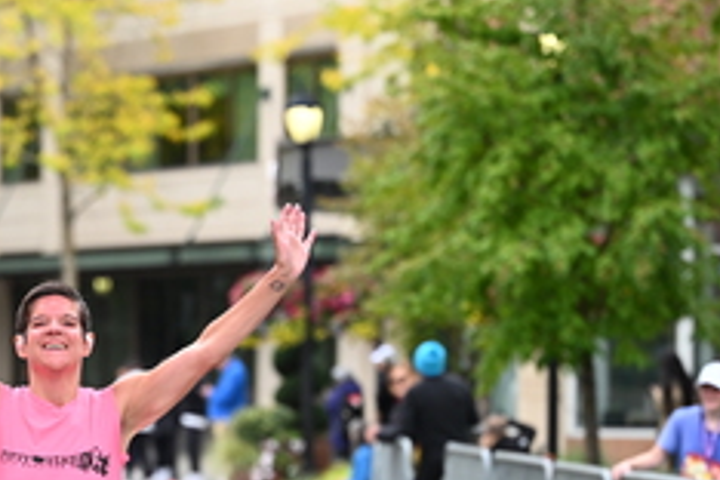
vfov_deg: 6.0
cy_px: 420
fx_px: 4600
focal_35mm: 230
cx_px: 111
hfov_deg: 8.9
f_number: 2.8
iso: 640
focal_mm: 98
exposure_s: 1/2000
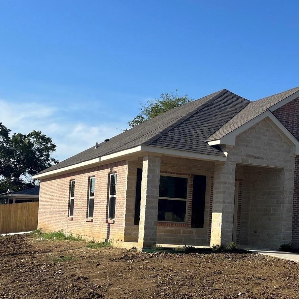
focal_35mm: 53
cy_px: 206
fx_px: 518
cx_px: 259
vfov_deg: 31.9
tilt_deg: +0.8
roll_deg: -2.6
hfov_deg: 31.0
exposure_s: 1/3745
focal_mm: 5.1
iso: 50
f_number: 1.6
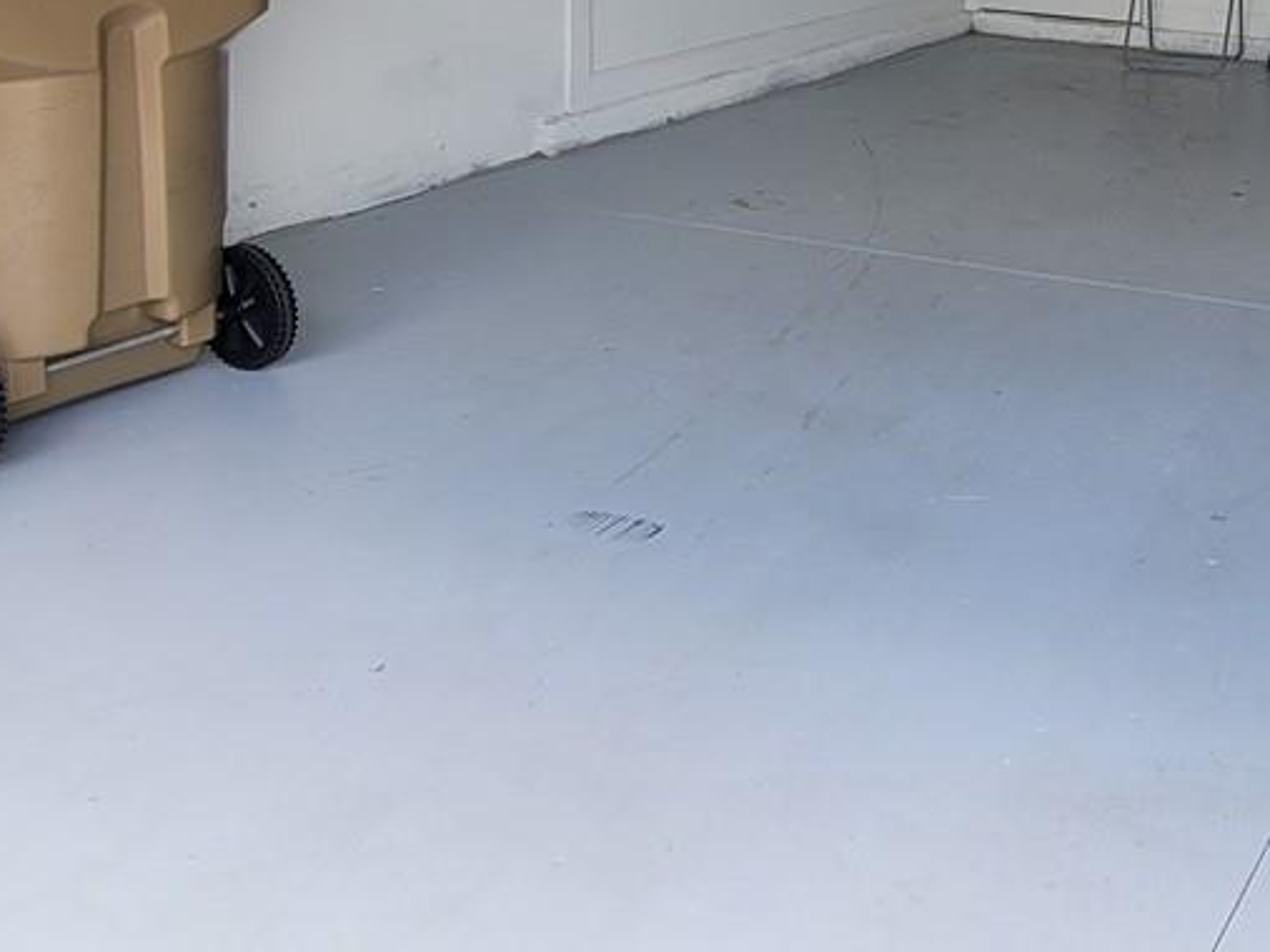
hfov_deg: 40.5
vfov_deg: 31.5
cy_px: -70
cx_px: 1250
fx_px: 1504
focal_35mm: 41
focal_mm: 2.2
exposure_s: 1/228
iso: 64
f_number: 2.2
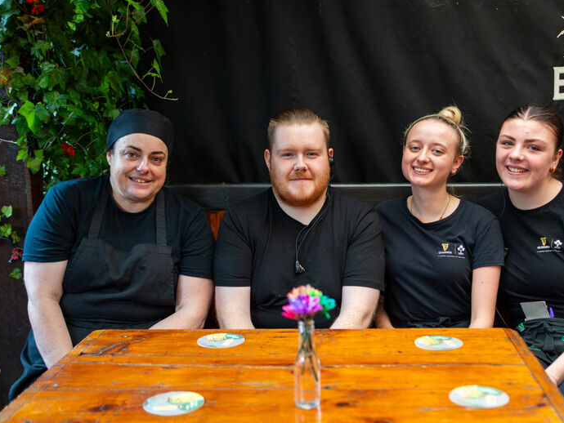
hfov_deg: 47.7
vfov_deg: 36.8
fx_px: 636
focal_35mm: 39
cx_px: 321
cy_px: 216
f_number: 2.2
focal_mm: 35
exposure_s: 1/160
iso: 640
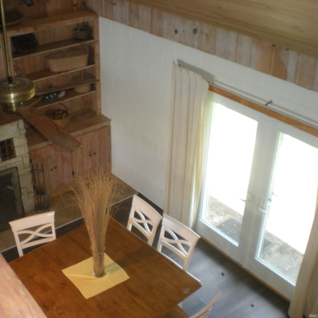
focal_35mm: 45
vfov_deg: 37.6
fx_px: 468
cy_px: 159
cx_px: 107
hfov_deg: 37.2
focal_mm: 6.3
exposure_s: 1/30
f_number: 3.1
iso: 225
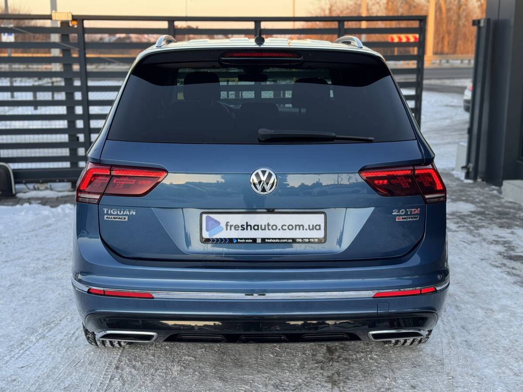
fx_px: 725
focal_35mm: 48
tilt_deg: -11.5
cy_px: 196
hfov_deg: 39.7
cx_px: 262
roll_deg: +0.7
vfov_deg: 30.3
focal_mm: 6.76
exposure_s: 1/239
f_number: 1.78
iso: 64
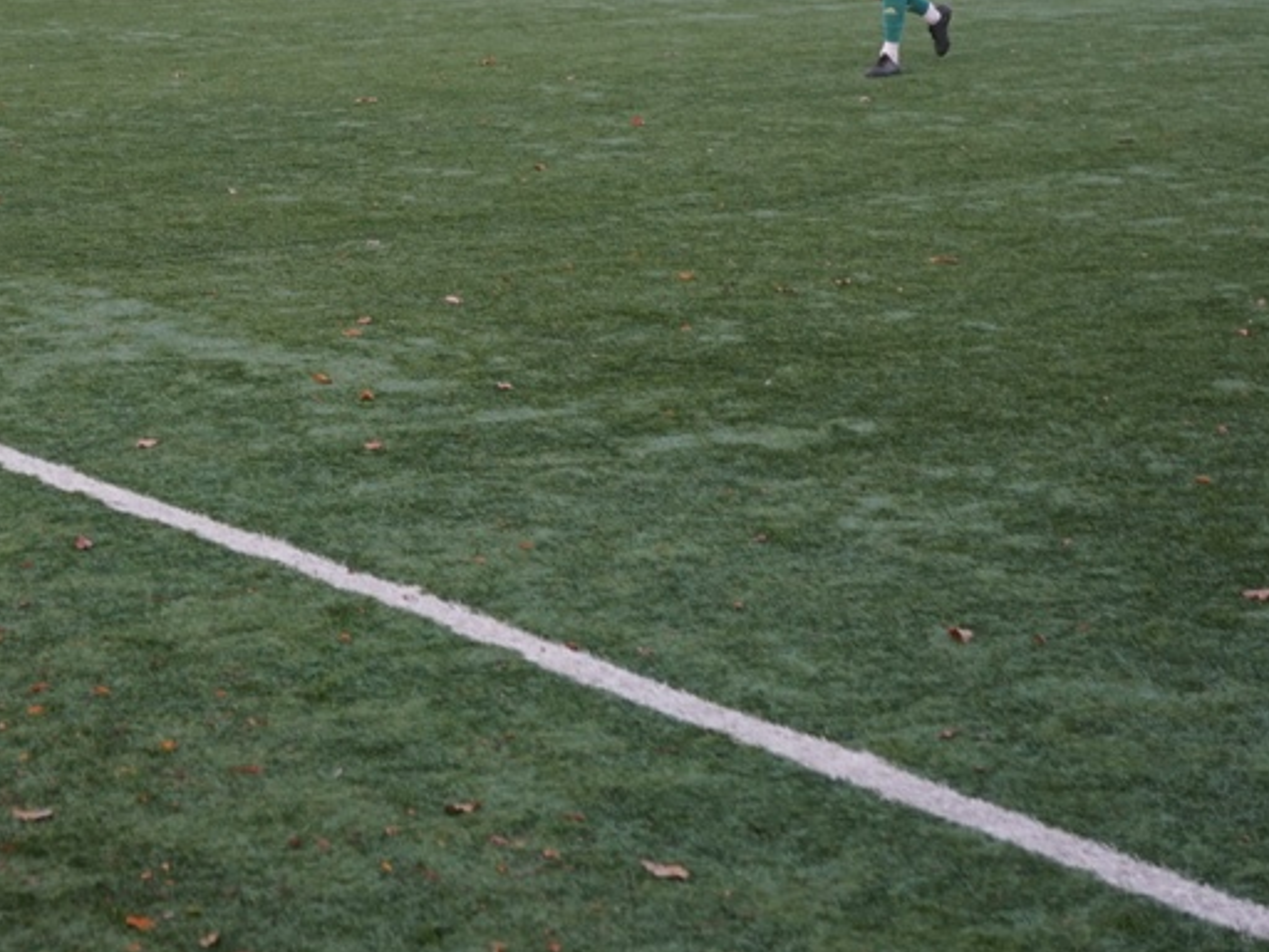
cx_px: 139
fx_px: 3666
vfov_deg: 14.7
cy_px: 145
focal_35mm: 100
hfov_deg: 19.3
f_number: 4.5
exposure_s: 1/160
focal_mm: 35
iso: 250
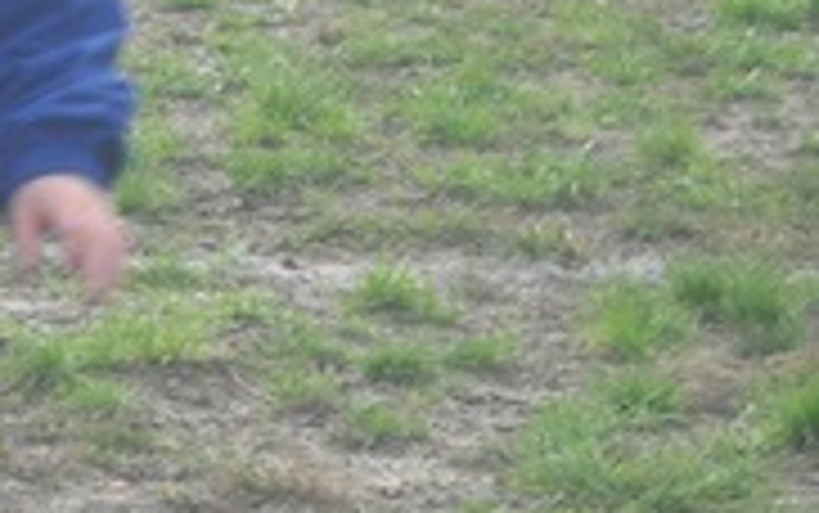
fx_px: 8822
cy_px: 387
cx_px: -436
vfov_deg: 3.3
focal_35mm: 395
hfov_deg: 5.3
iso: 64
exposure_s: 1/80
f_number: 5.2
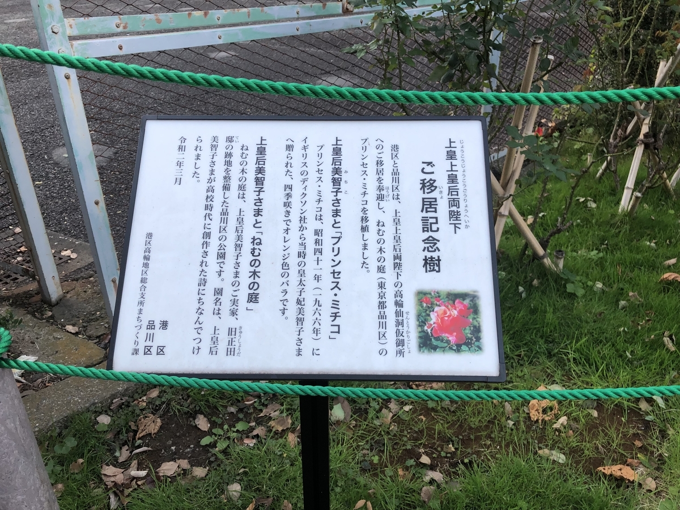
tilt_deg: -25.1
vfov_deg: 49.7
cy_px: 255
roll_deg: +0.5
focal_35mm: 28
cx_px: 340
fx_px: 550
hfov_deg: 63.4
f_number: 1.8
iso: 40
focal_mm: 3.99
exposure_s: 1/120
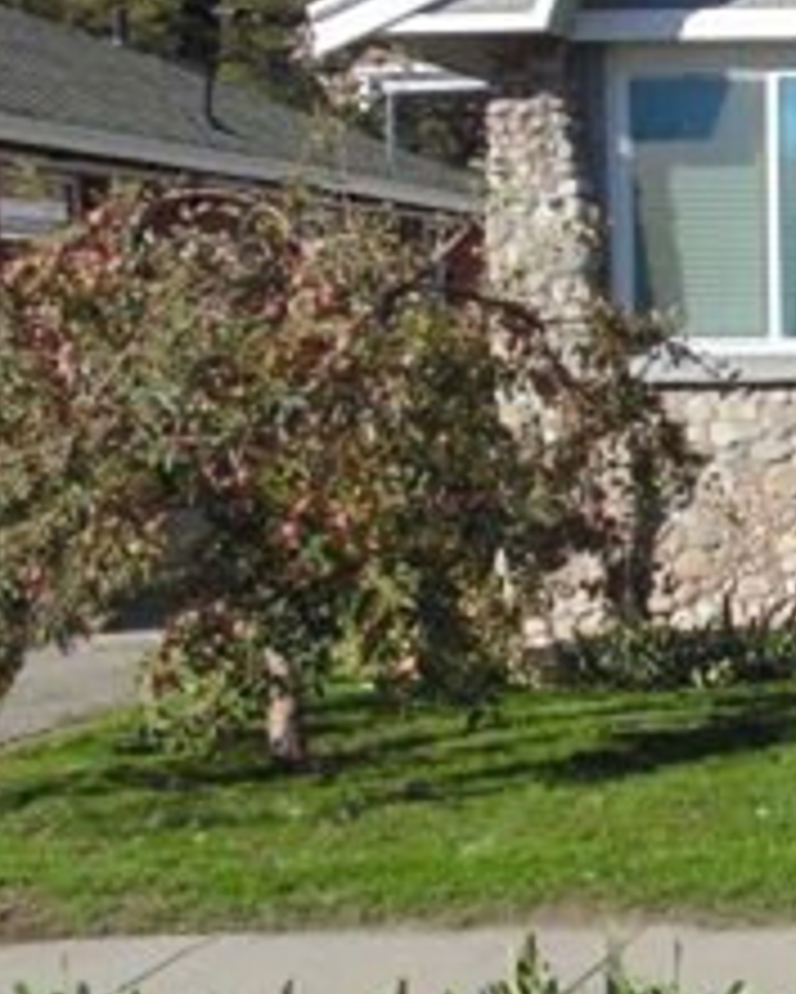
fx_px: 2825
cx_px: 1367
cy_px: 477
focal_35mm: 96
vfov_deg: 20.0
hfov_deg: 14.4
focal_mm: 6.2
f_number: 10.7
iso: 80
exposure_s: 1/100
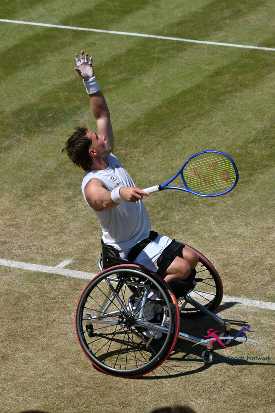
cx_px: 138
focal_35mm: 195
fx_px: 2236
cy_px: 206
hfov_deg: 7.0
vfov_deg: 10.6
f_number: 9
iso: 320
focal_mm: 130
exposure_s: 1/2000
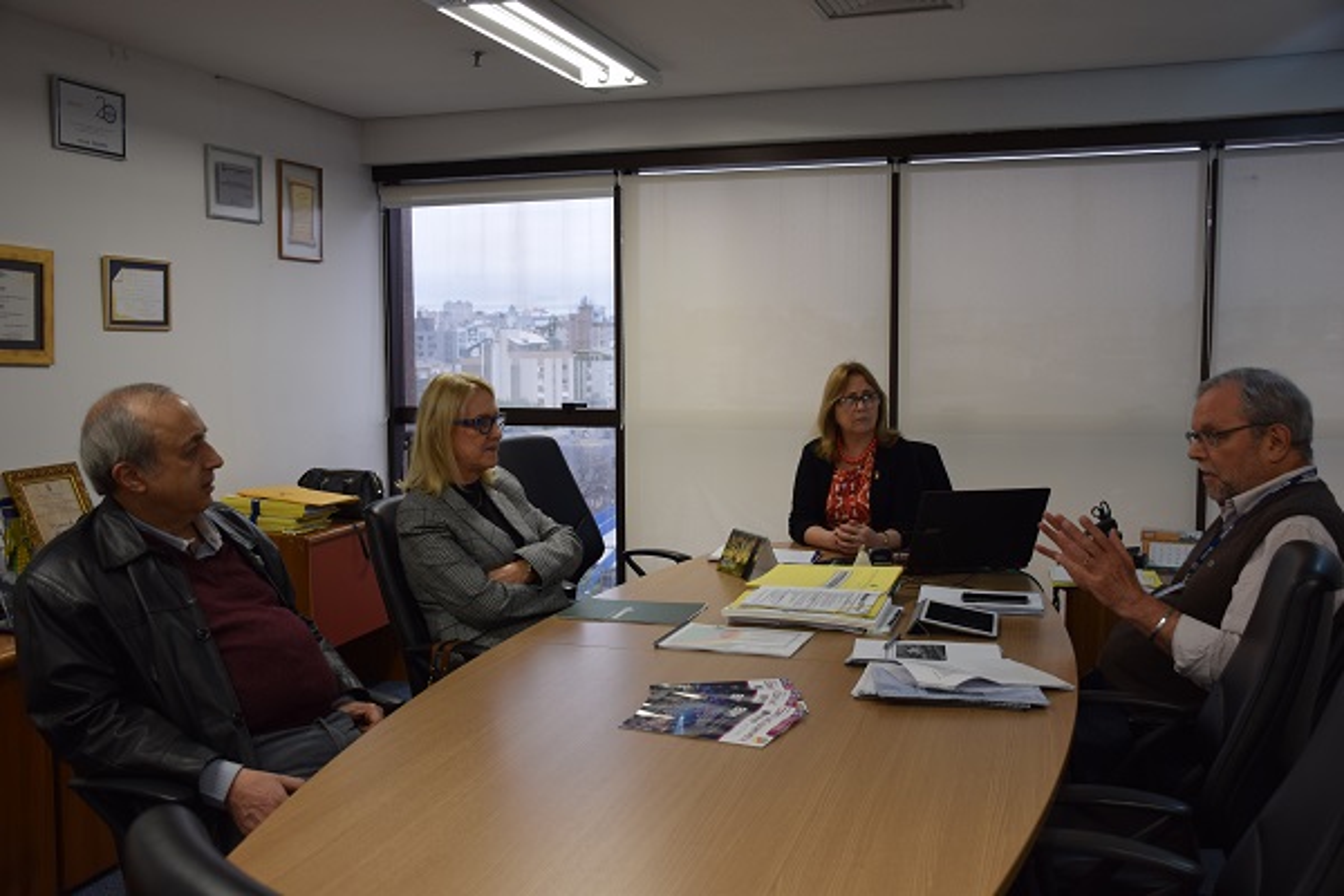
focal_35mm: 34
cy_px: 448
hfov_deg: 55.1
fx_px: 1288
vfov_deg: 38.4
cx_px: 672
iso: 400
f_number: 4.5
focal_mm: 23
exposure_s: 1/80
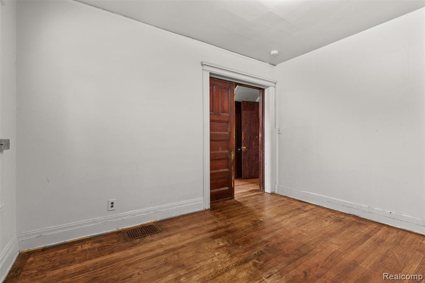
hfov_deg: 96.8
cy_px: 142
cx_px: 212
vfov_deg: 73.7
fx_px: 189
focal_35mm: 16
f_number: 8
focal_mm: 16
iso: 400
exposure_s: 1/2
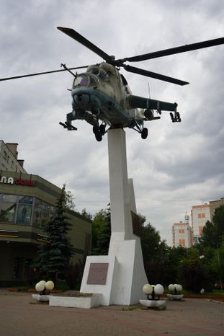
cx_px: 112
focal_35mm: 32
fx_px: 298
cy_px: 168
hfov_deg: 41.1
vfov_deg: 58.7
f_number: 5.6
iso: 100
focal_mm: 32
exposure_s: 1/100
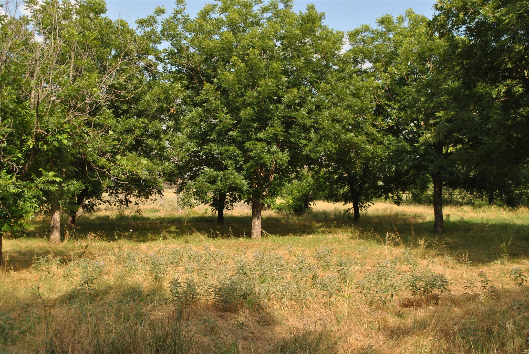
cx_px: 264
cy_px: 177
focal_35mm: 45
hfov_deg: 43.6
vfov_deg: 29.9
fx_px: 662
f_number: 7.1
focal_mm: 30
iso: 100
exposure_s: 1/200
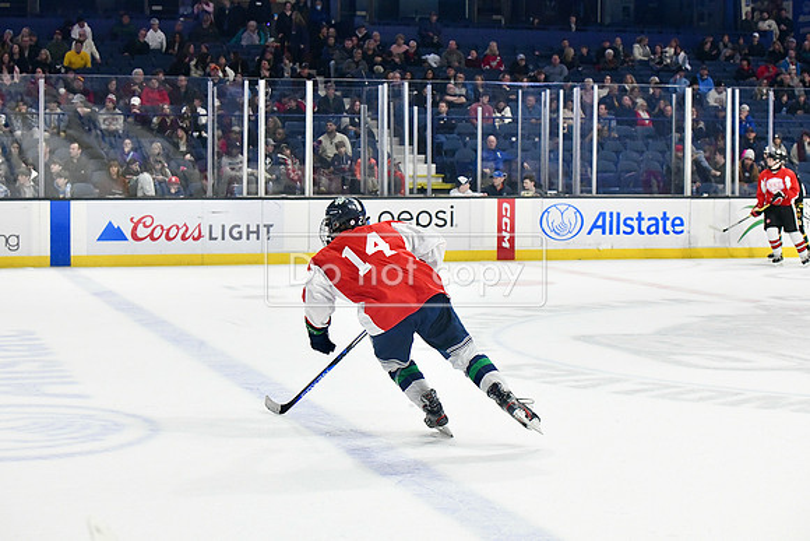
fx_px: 1575
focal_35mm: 70
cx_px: 405
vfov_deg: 19.5
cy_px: 270
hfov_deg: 28.8
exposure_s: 1/1000
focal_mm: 70
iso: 8000
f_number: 4.5
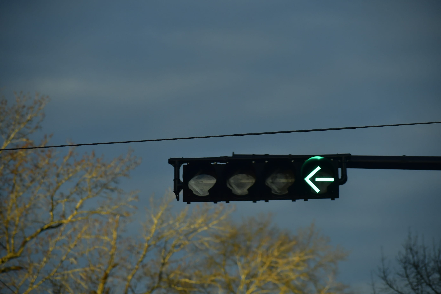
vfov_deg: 6.3
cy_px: 147
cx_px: 221
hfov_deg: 9.4
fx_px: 2670
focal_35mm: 218
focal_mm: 145
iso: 640
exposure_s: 1/2000
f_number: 5.6
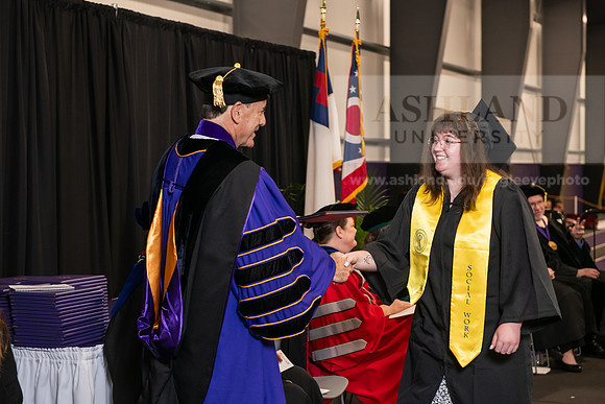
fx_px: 1177
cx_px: 302
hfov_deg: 28.8
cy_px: 202
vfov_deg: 19.5
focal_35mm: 70
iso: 1600
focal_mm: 70
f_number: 5
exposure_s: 1/125
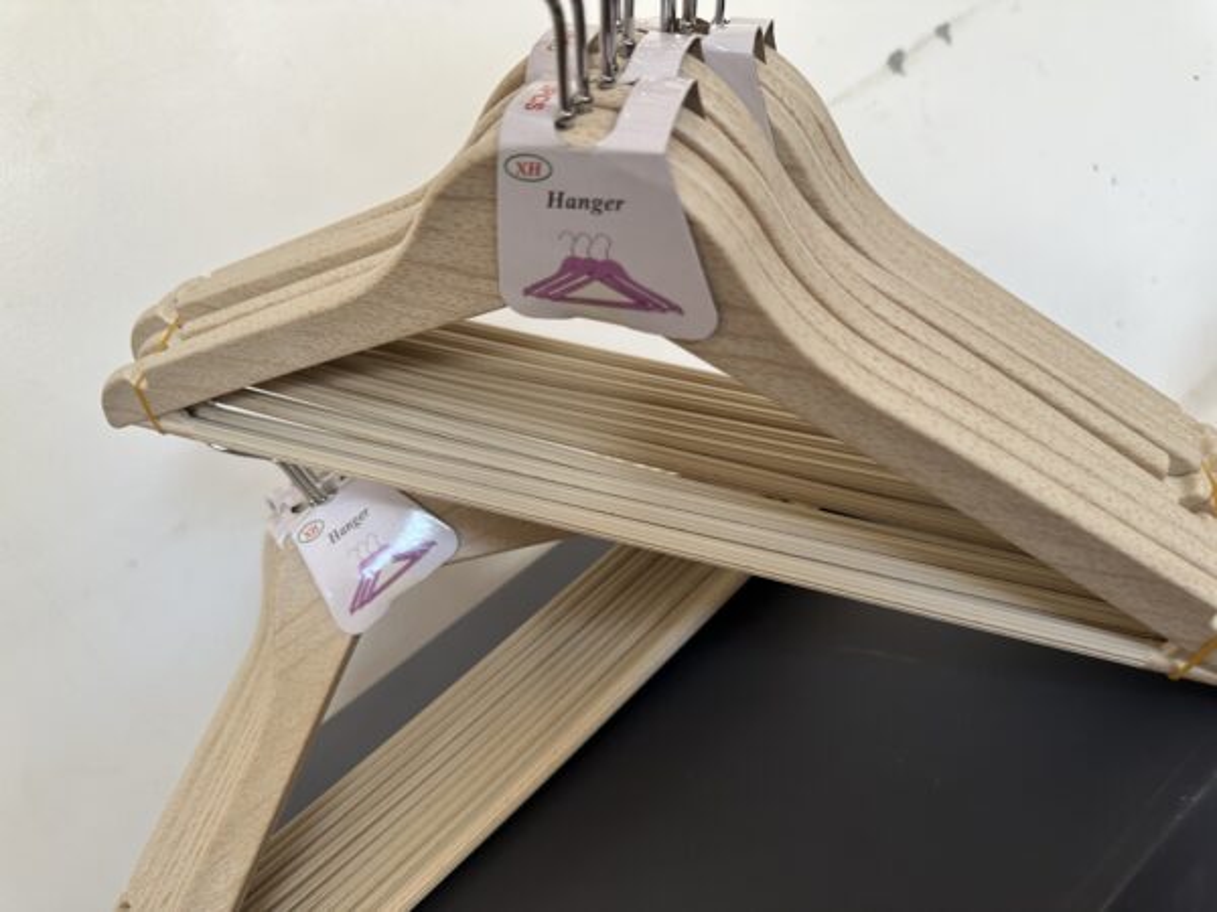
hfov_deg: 71.6
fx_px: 844
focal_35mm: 24
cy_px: 456
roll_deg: +29.4
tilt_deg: -20.0
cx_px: 608
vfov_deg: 56.8
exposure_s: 1/121
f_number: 1.78
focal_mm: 6.86
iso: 200
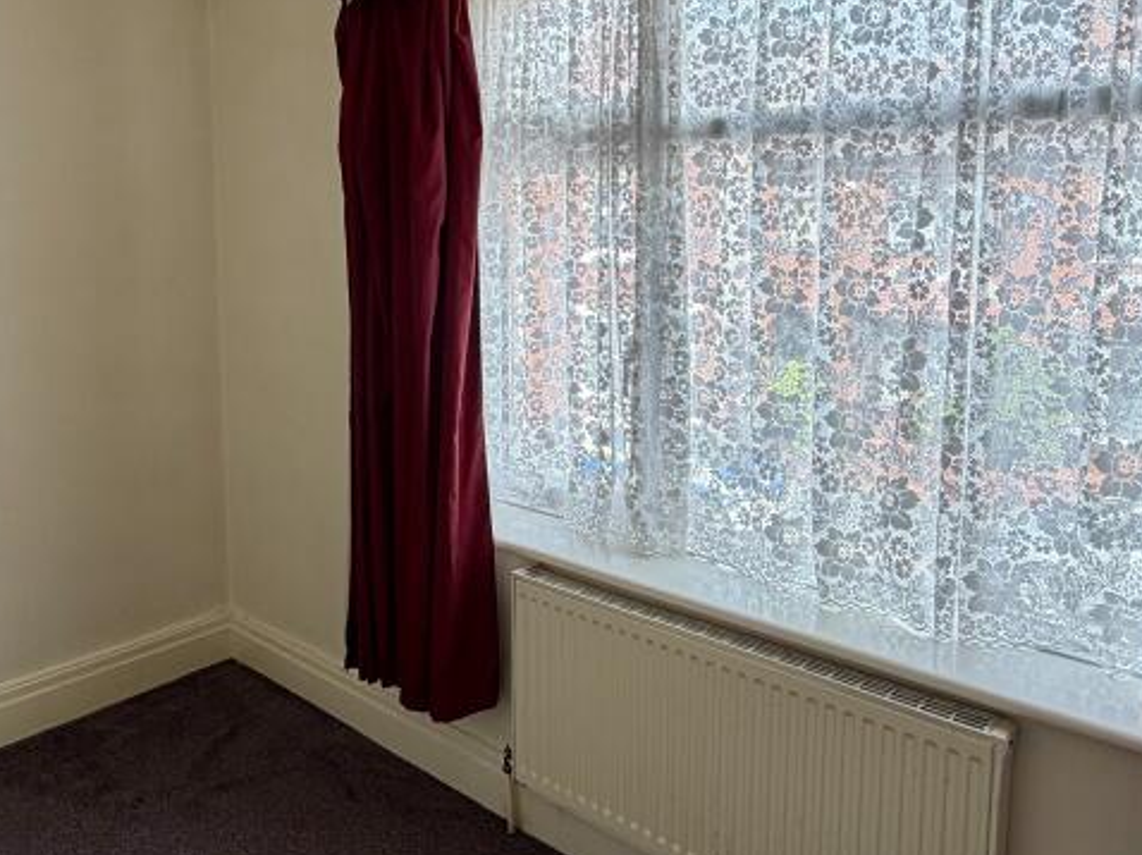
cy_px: 315
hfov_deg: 59.7
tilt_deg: -6.4
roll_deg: +1.0
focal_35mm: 30
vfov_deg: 46.3
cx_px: 478
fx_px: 989
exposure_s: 1/136
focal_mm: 2.22
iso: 40
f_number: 2.2
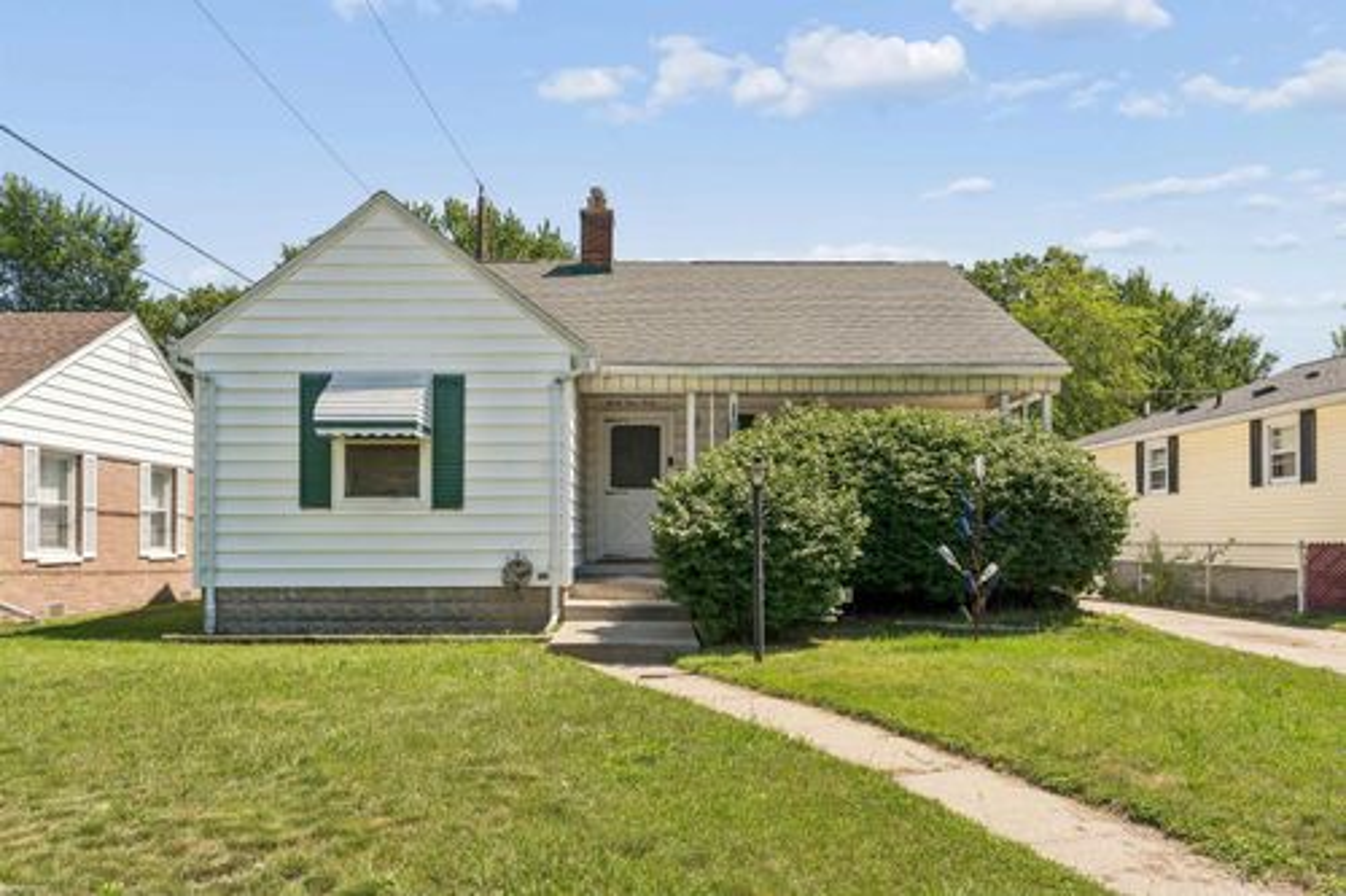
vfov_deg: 46.4
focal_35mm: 28
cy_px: 448
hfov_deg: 65.5
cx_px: 673
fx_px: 1046
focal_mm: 28
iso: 400
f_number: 13
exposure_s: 1/320
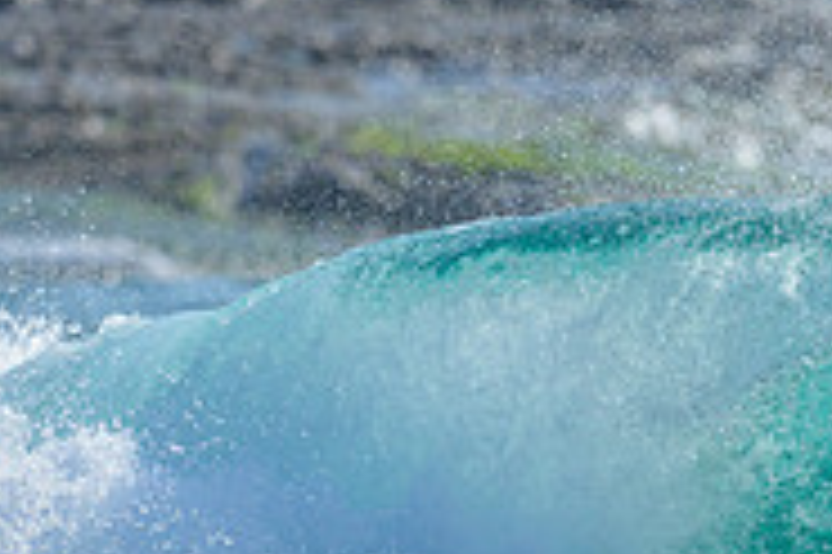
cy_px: 660
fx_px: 58002
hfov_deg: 0.8
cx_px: 724
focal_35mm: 2512
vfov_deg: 0.5
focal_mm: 800
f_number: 6.3
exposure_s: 1/2000
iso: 220
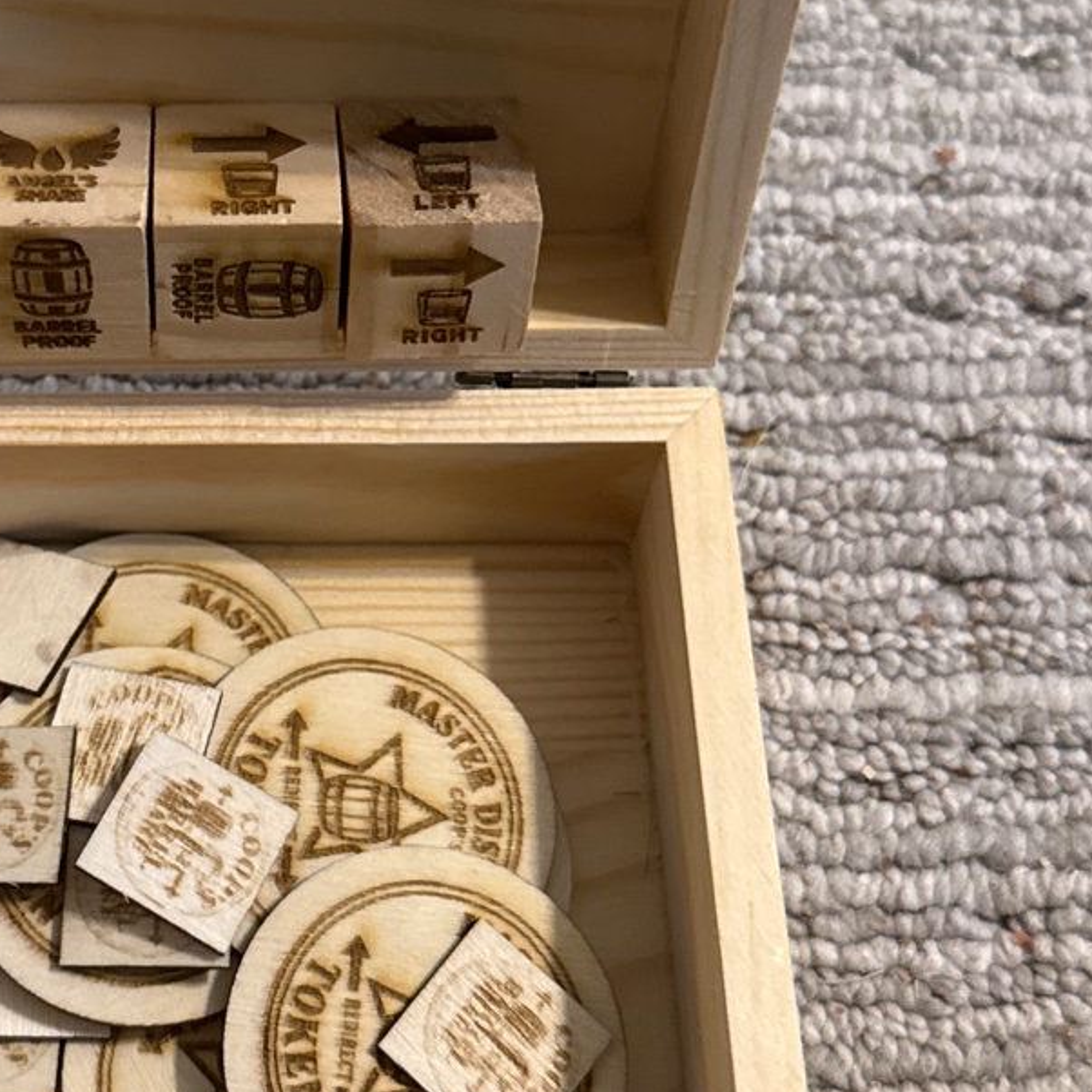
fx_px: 2213
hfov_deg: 27.2
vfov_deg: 27.7
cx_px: 210
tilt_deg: -64.5
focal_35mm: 62
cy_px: 446
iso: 400
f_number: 1.78
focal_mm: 6.76
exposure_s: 1/60
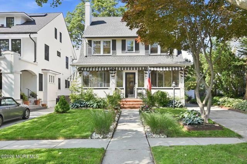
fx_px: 206
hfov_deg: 61.9
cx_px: 124
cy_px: 82
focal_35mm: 30
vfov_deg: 43.6
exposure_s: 1/60
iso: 250
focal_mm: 20
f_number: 8
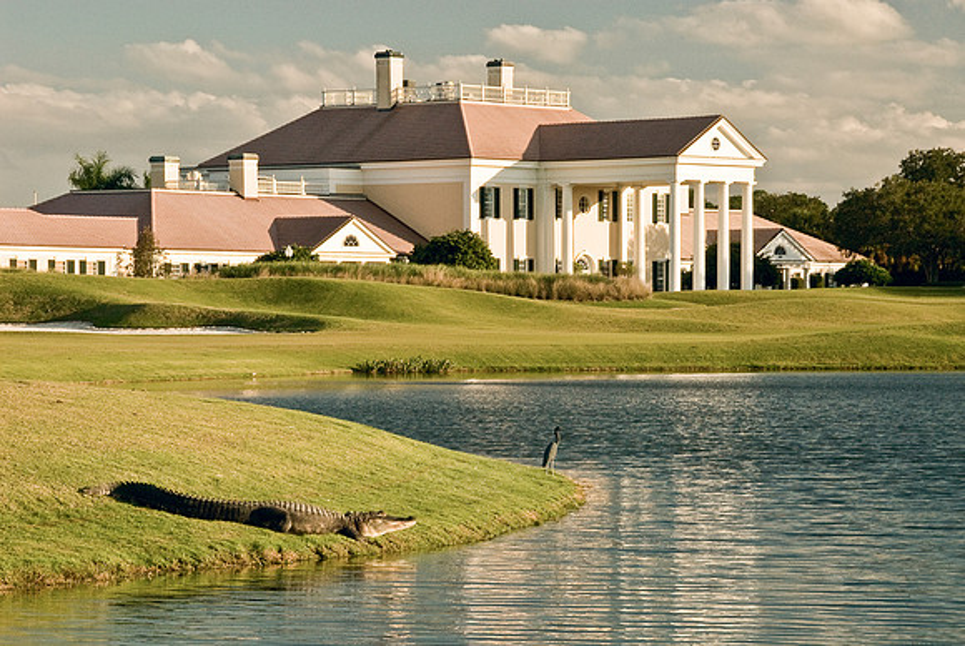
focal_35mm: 142
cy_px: 323
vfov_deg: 9.7
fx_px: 3824
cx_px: 482
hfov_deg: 14.4
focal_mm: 95
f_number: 18
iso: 400
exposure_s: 1/60
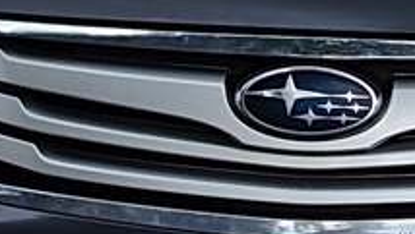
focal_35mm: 122
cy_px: 23
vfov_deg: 9.9
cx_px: 421
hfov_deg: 17.1
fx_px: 1344
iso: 50
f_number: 2.2
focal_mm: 1.67
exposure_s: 1/253
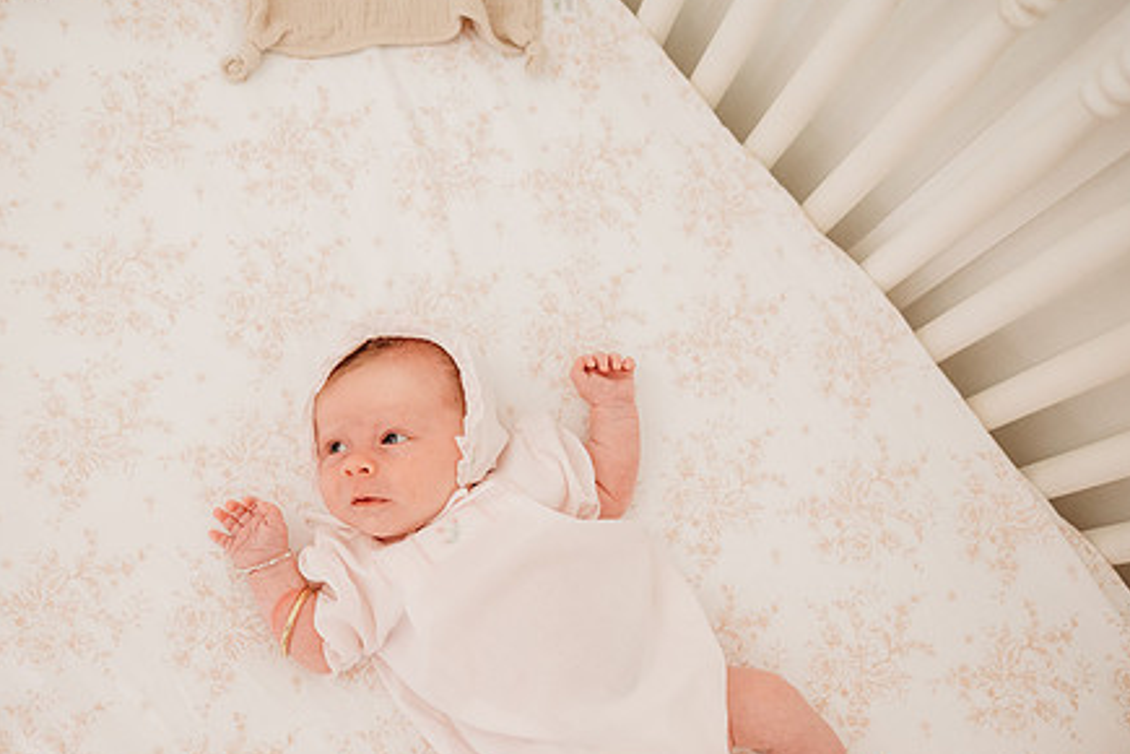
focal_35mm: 32
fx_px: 1004
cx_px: 460
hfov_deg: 58.3
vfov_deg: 40.7
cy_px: 485
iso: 1600
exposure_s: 1/200
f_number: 2.8
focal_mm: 24
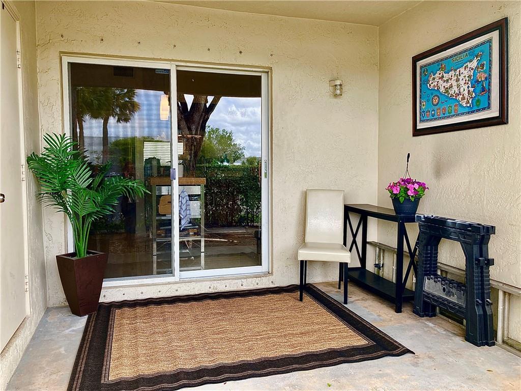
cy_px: 196
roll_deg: -1.4
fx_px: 421
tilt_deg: -2.6
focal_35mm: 28
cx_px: 260
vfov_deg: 49.7
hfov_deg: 63.4
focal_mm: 3.99
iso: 25
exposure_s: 1/121
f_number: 1.8
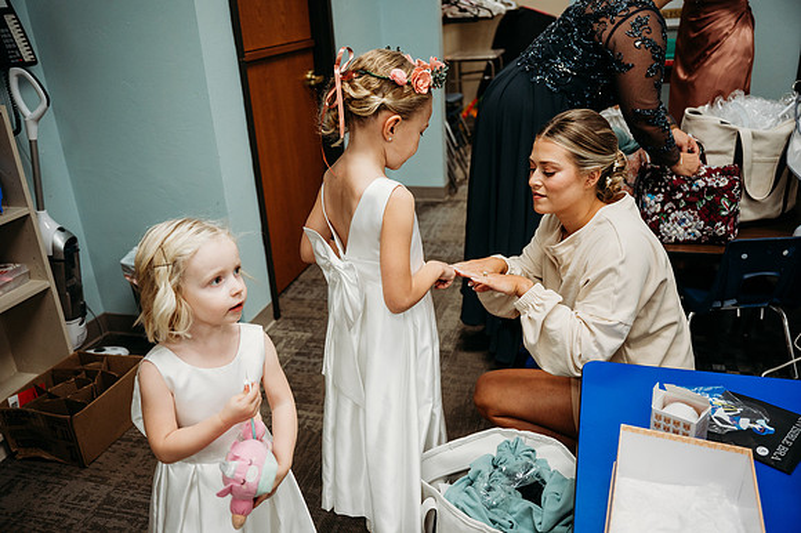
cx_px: 400
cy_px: 266
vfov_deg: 42.9
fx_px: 678
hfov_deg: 61.1
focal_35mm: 30
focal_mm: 30.5
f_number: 2.8
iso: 2000
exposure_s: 1/320
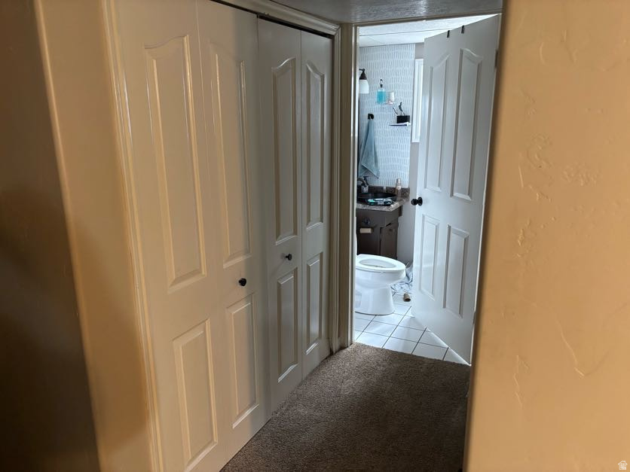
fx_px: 473
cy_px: 236
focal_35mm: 26
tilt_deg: -14.5
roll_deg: +0.3
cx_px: 315
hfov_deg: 67.3
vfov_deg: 53.1
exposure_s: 1/60
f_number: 1.6
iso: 500
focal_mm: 5.96
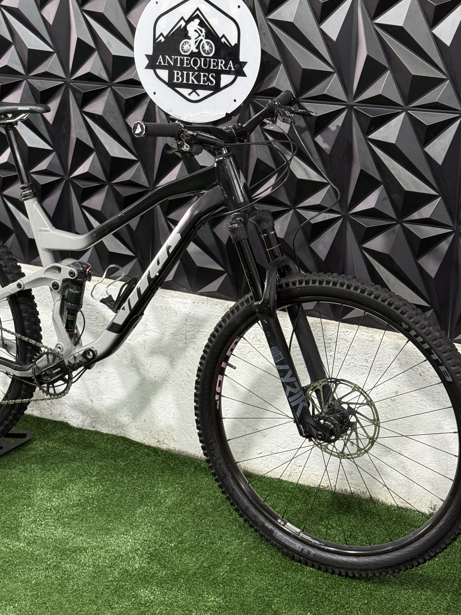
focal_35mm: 66
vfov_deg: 29.2
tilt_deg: -11.6
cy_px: 197
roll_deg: -1.0
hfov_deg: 22.2
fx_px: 1172
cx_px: 163
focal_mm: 6.76
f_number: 1.78
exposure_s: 1/60
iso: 160
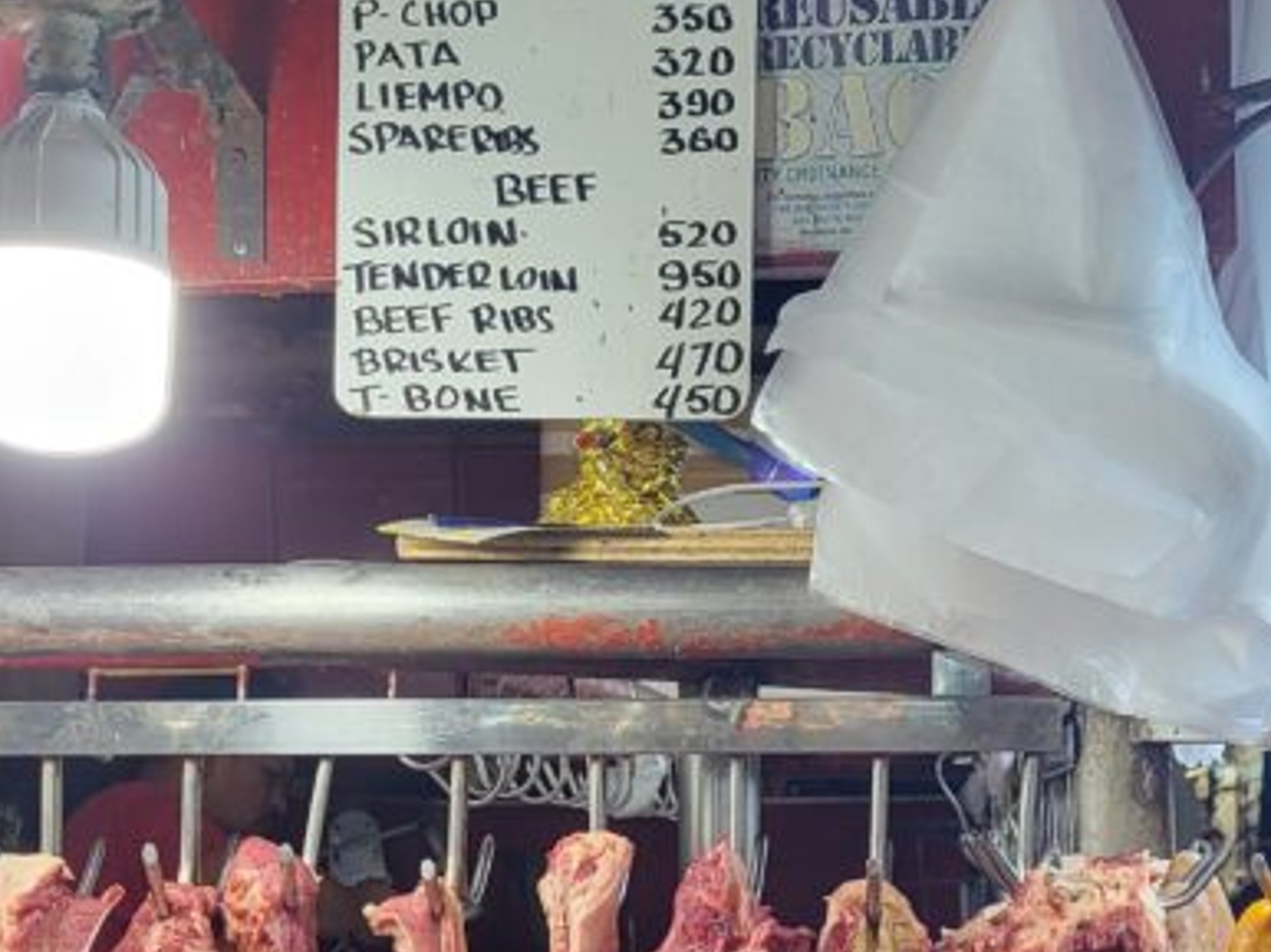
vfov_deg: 20.9
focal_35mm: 69
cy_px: 830
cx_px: 629
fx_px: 2532
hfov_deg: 28.2
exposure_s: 1/120
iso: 100
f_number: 1.8
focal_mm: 5.4
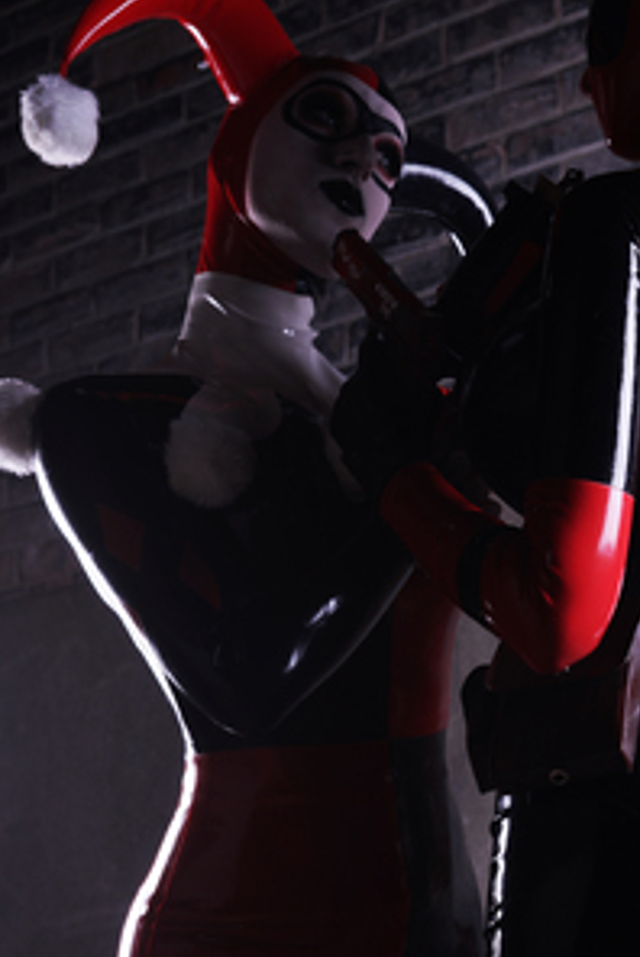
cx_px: 530
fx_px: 2155
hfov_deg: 16.7
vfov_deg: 24.9
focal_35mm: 81
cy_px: 630
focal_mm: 40
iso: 100
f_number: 5.6
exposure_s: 1/60
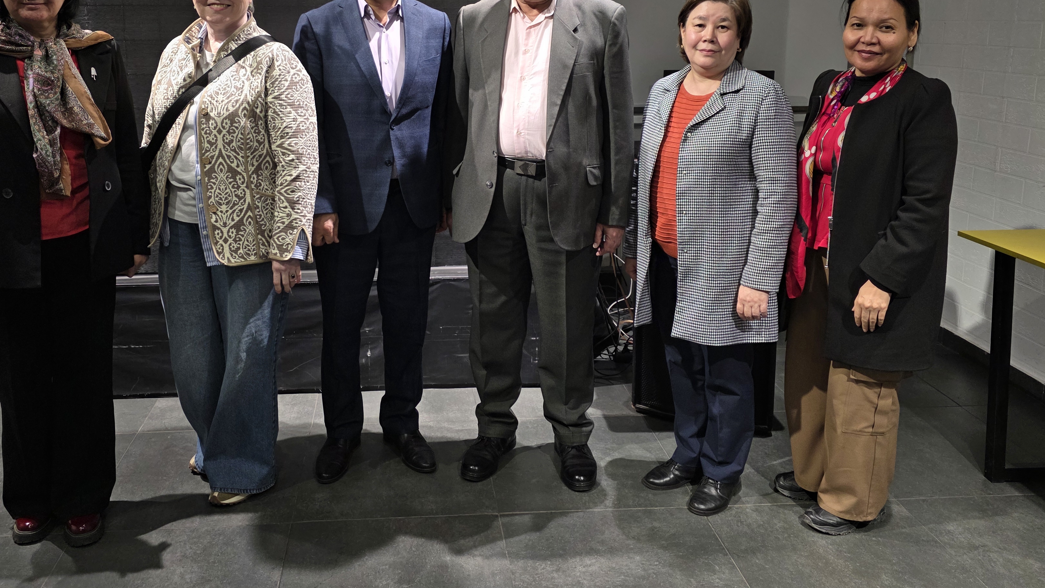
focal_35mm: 31
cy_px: 161
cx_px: 454
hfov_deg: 62.4
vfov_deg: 37.0
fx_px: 859
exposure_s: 1/180
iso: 250
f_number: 1.7
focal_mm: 6.3
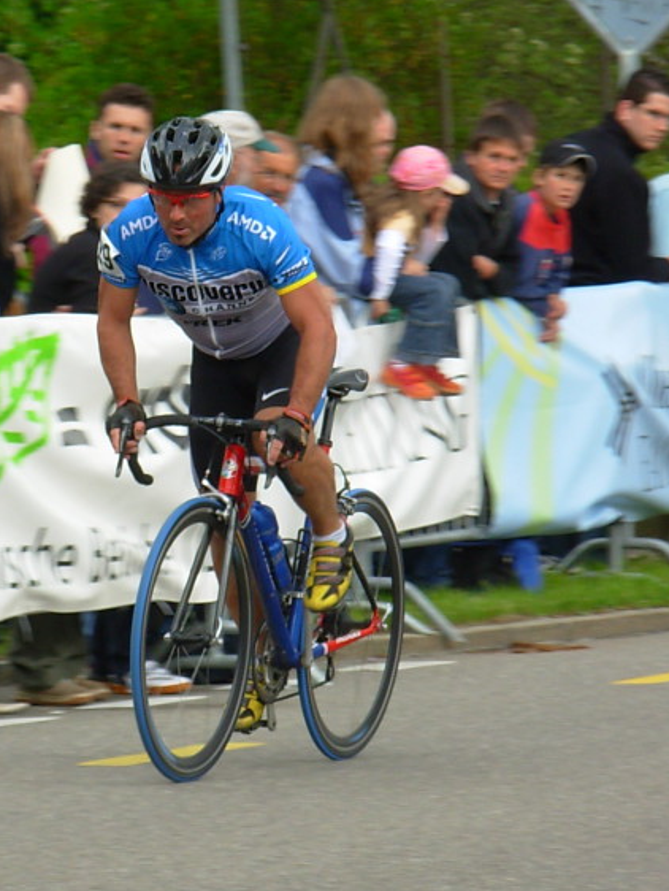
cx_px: -140
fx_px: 8909
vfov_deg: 5.7
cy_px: 400
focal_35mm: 346
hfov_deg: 4.3
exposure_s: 1/144
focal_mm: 31.4
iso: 50
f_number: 5
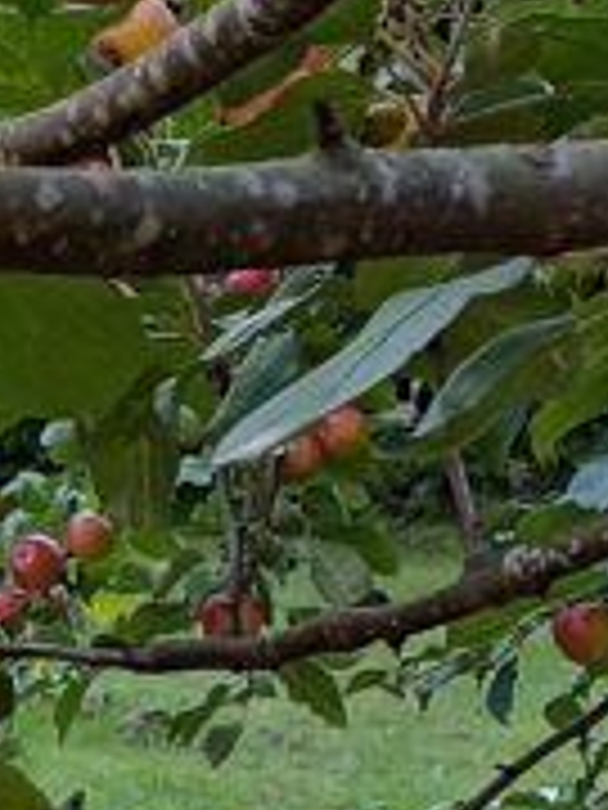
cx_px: -365
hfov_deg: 9.3
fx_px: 3607
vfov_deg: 12.8
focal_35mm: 154
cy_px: 297
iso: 122
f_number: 1.8
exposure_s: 1/50
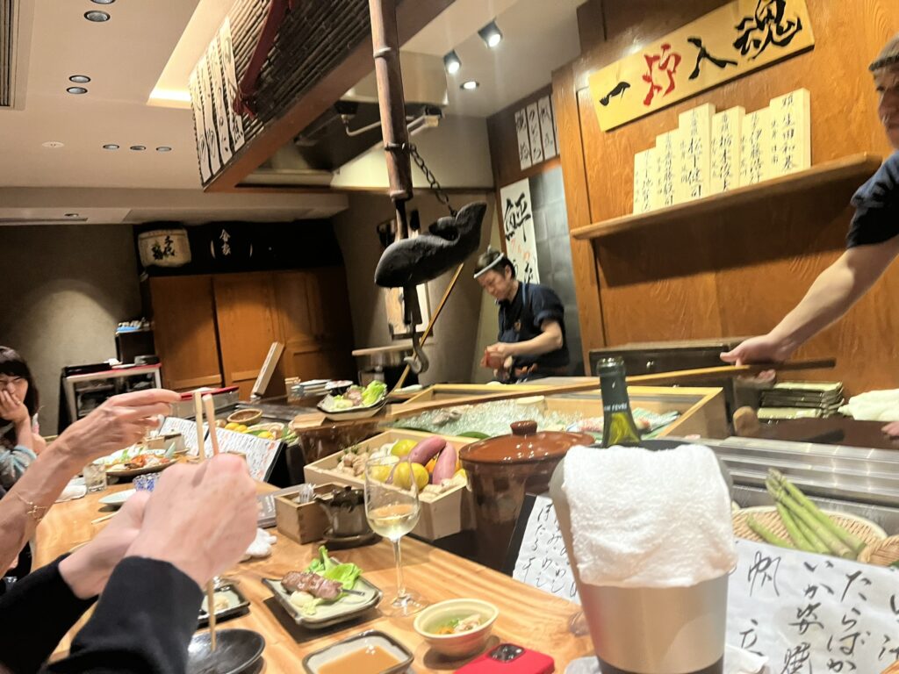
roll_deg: +8.4
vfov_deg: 53.1
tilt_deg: -1.2
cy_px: 337
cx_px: 450
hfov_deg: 67.3
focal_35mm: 26
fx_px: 675
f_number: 1.6
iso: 320
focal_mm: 5.1
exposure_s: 1/50
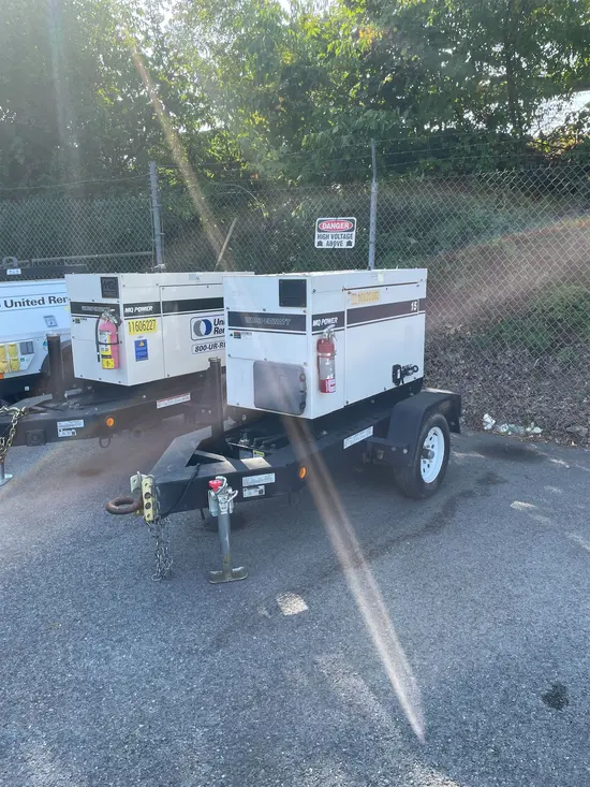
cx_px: 295
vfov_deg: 67.3
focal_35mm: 26
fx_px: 591
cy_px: 394
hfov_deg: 53.1
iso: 32
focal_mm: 4.2
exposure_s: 1/749
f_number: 1.6
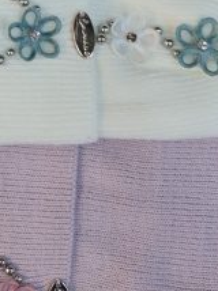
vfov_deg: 15.3
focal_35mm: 117
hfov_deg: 12.2
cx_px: -89
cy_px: -174
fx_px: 984
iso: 100
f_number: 1.8
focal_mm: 7
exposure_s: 1/100
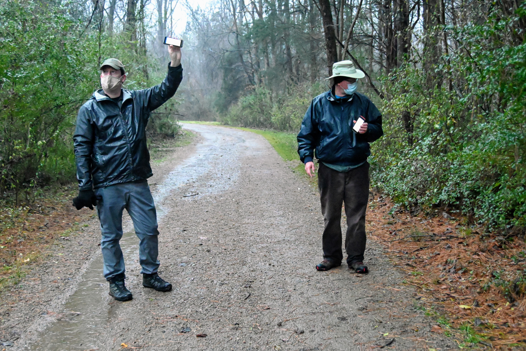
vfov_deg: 30.8
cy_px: 176
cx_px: 263
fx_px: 636
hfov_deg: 45.0
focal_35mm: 44
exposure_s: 1/30
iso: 12800
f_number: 4
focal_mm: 29
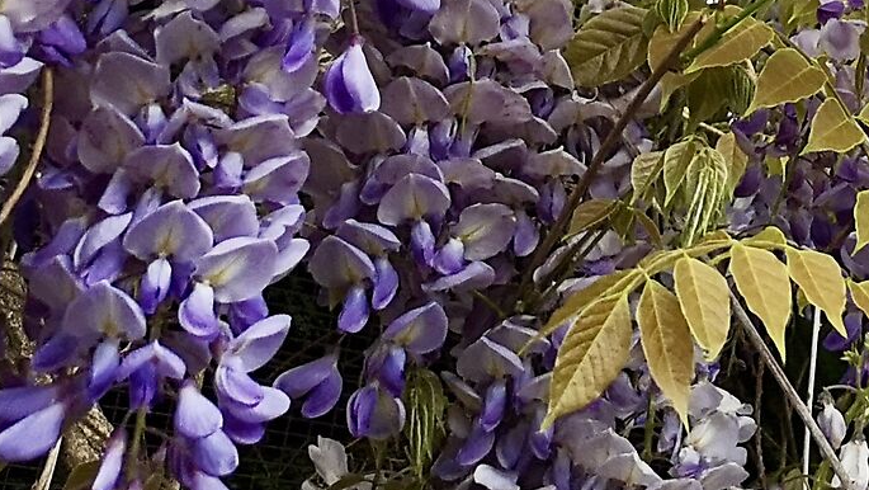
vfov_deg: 10.5
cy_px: -593
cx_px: 1213
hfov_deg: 18.8
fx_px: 2374
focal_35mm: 103
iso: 64
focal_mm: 5.58
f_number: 1.8
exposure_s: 1/180
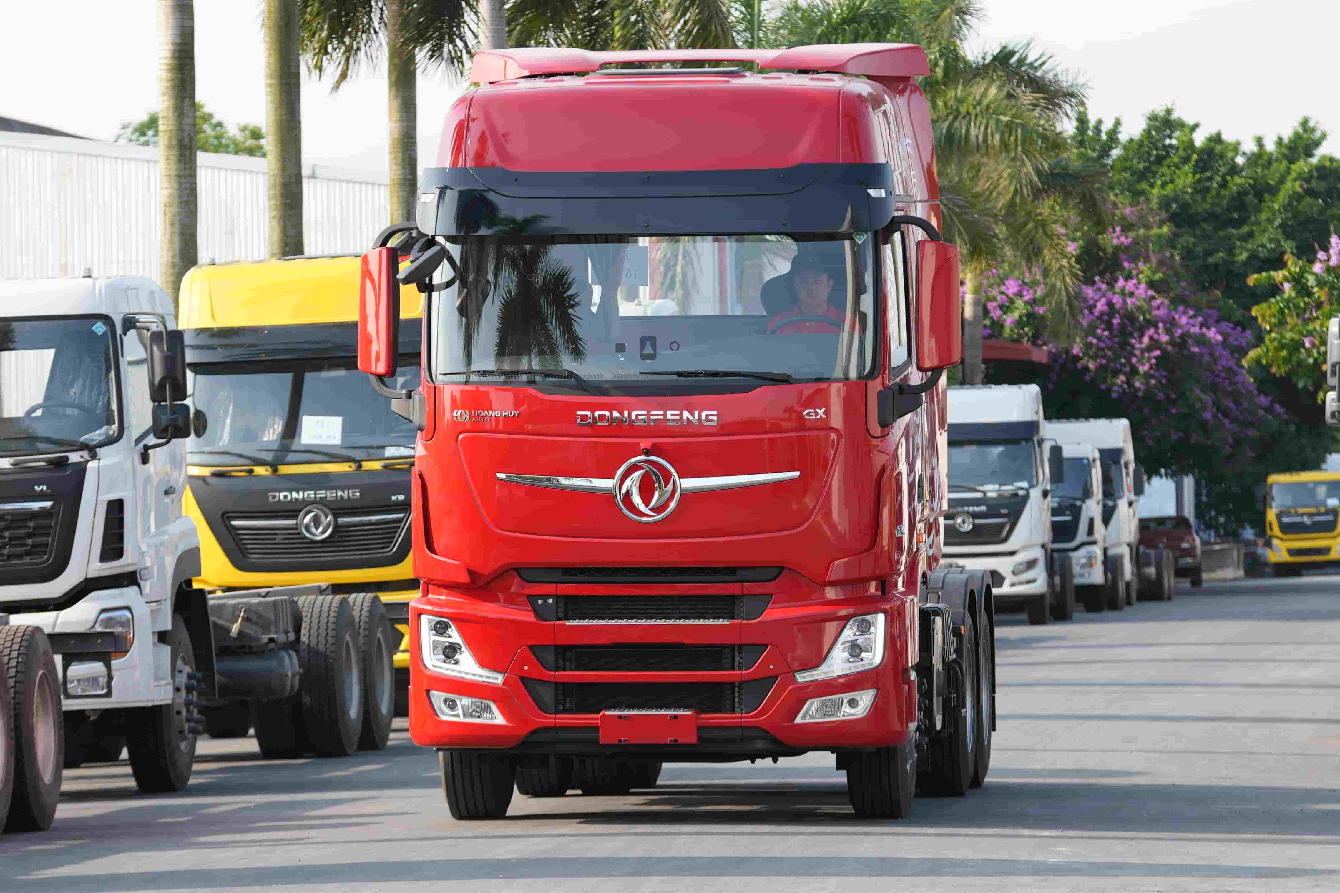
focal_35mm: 204
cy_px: 432
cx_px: 624
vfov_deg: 6.7
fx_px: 7592
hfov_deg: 10.1
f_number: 4
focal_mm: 100
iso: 160
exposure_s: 1/500
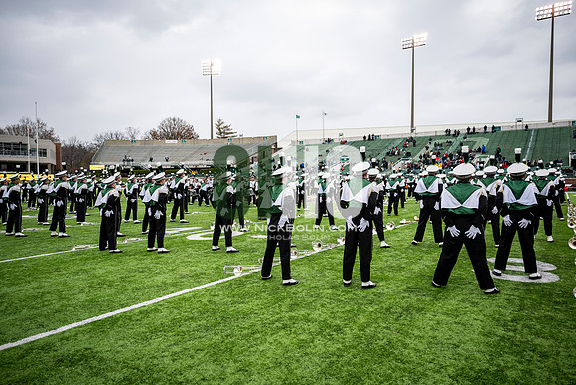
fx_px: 384
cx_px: 288
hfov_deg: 73.7
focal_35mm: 24
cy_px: 192
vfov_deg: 53.2
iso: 100
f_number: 2.8
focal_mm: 24
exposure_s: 1/500
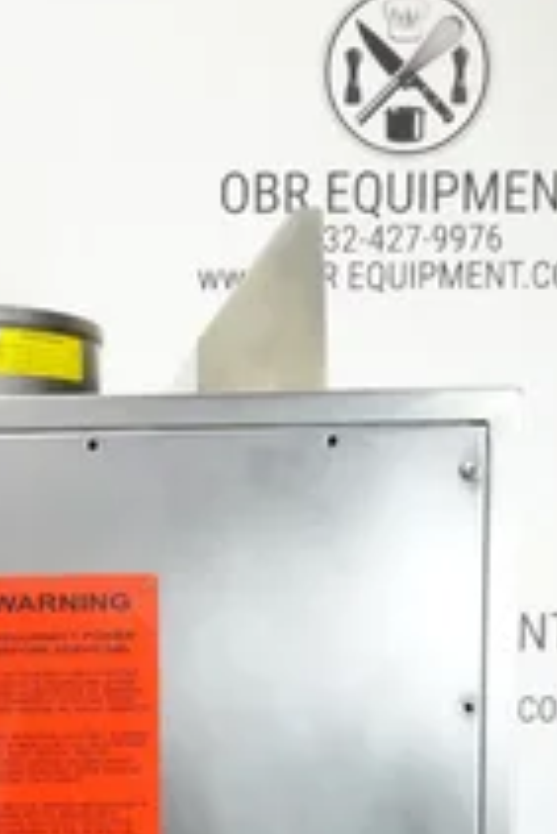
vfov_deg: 34.2
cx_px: 69
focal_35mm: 57
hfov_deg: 23.3
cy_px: 636
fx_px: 1321
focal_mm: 11.06
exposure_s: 1/30
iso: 4000
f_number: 9
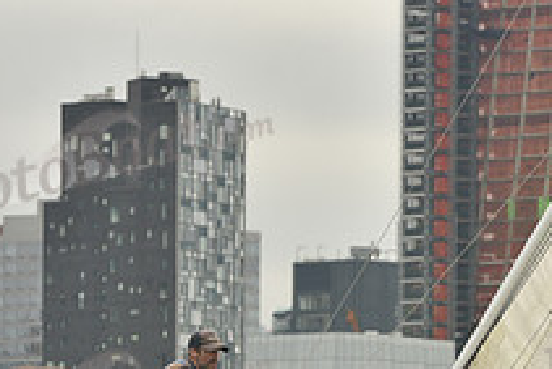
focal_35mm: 439
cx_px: 411
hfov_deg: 4.7
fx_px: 6736
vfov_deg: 3.1
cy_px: 504
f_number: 9
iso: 320
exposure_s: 1/1250
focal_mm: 160
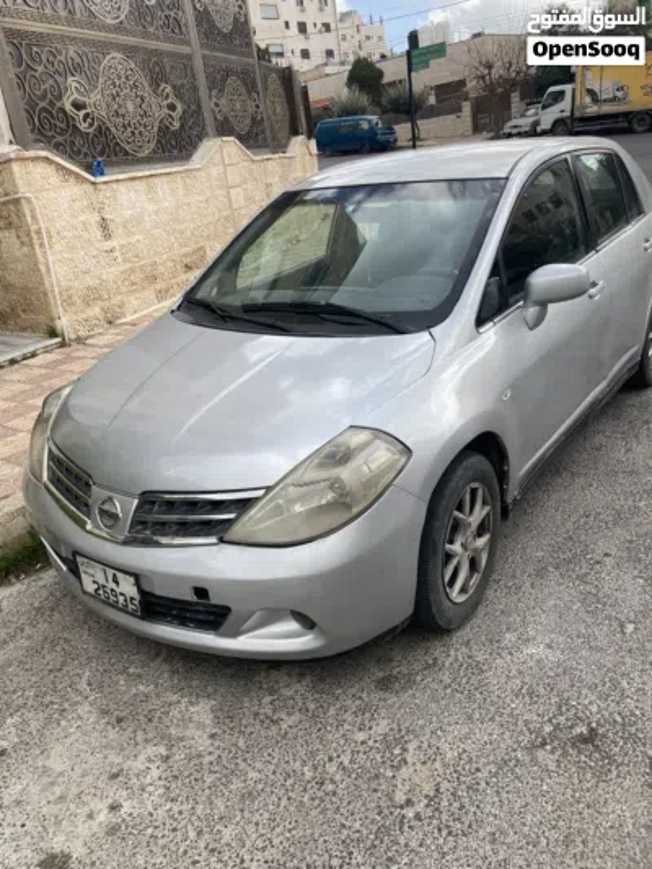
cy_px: 434
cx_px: 326
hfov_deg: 49.8
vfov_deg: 63.4
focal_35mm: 28
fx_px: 703
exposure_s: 1/979
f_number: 1.8
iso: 20
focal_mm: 3.99
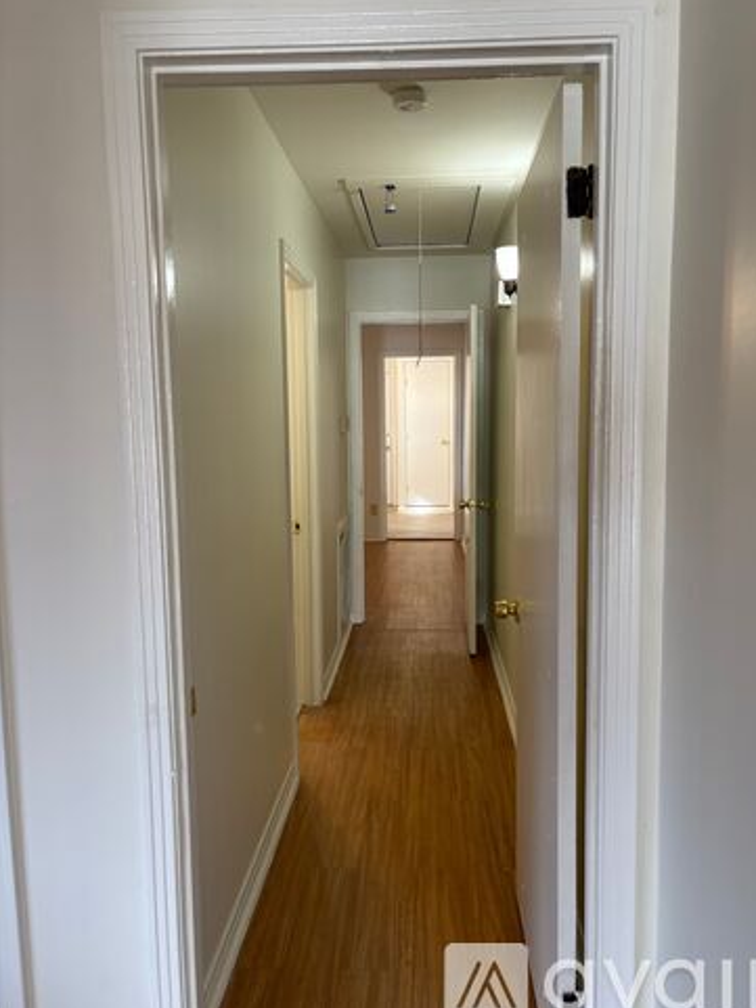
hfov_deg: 51.4
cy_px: 503
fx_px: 786
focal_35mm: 27
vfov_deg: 65.3
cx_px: 391
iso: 125
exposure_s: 1/120
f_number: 1.6
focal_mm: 5.96
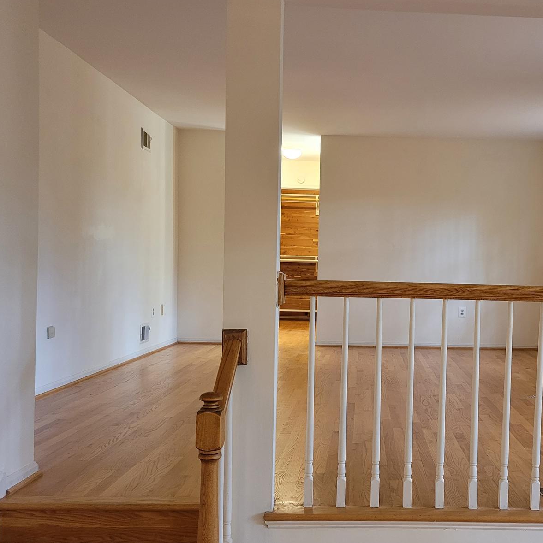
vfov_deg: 41.7
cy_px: 313
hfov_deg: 40.9
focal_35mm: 40
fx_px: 710
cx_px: 395
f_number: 1.8
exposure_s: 1/40
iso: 320
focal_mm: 5.4
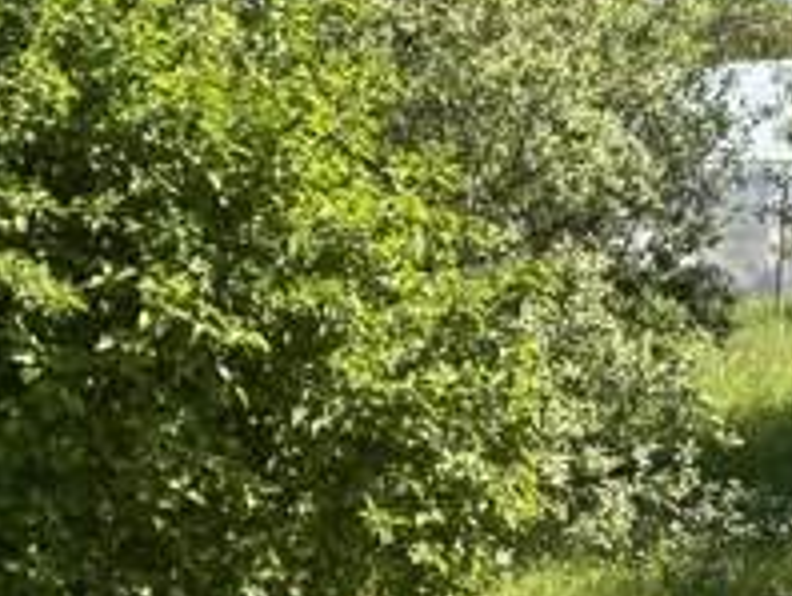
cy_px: 628
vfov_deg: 13.9
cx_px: 344
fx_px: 2405
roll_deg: +0.5
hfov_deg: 18.7
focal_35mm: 105
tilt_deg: -8.5
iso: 50
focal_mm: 5.96
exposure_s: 1/1587
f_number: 1.6
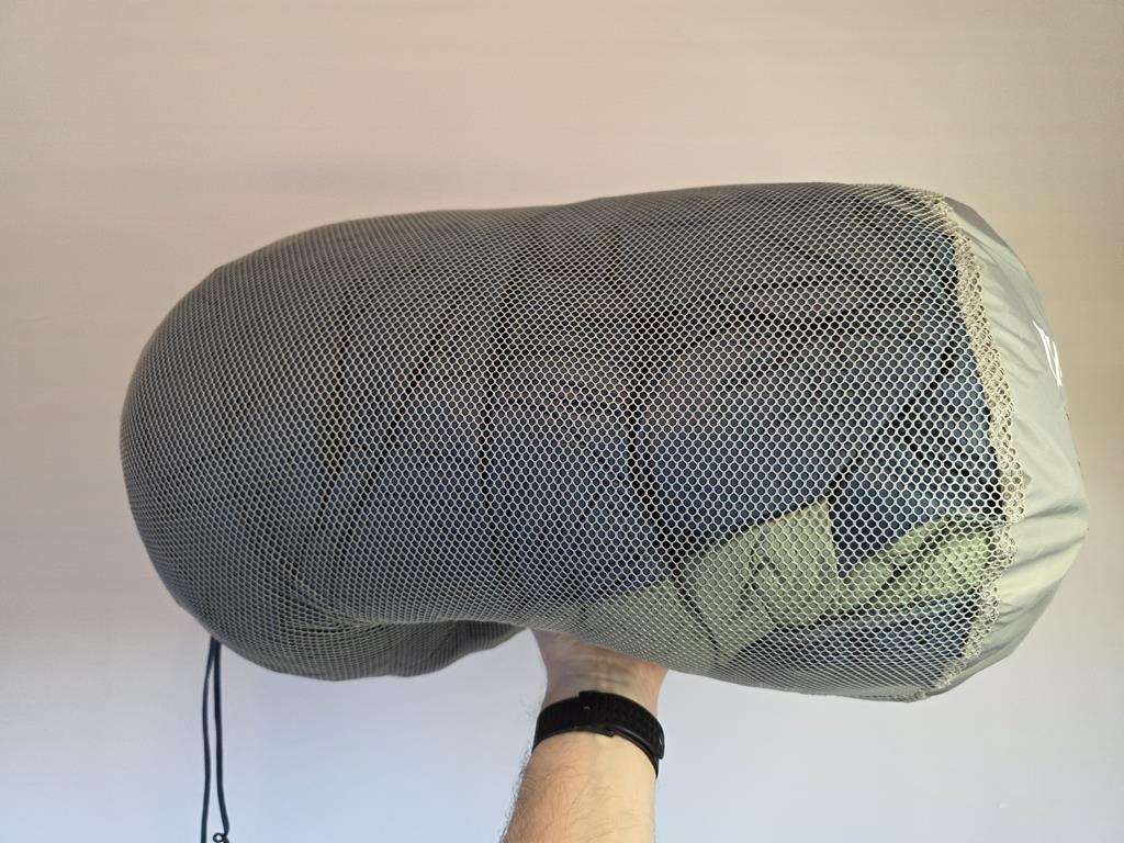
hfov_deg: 73.9
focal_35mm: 23
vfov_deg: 58.9
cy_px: 422
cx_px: 562
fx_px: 747
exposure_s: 1/100
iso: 200
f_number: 1.7
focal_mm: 6.3
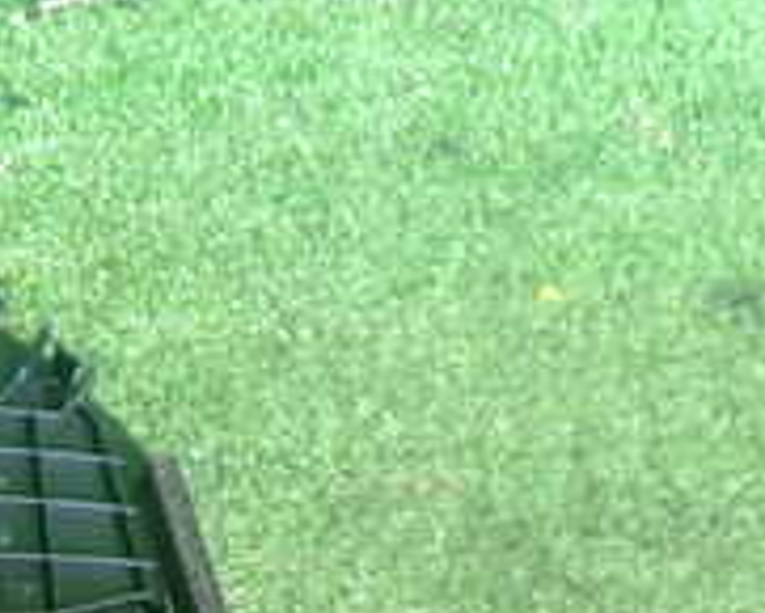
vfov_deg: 14.9
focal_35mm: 97
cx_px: -93
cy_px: 879
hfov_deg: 18.9
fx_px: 2197
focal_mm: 5.4
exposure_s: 1/30
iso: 250
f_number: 2.3
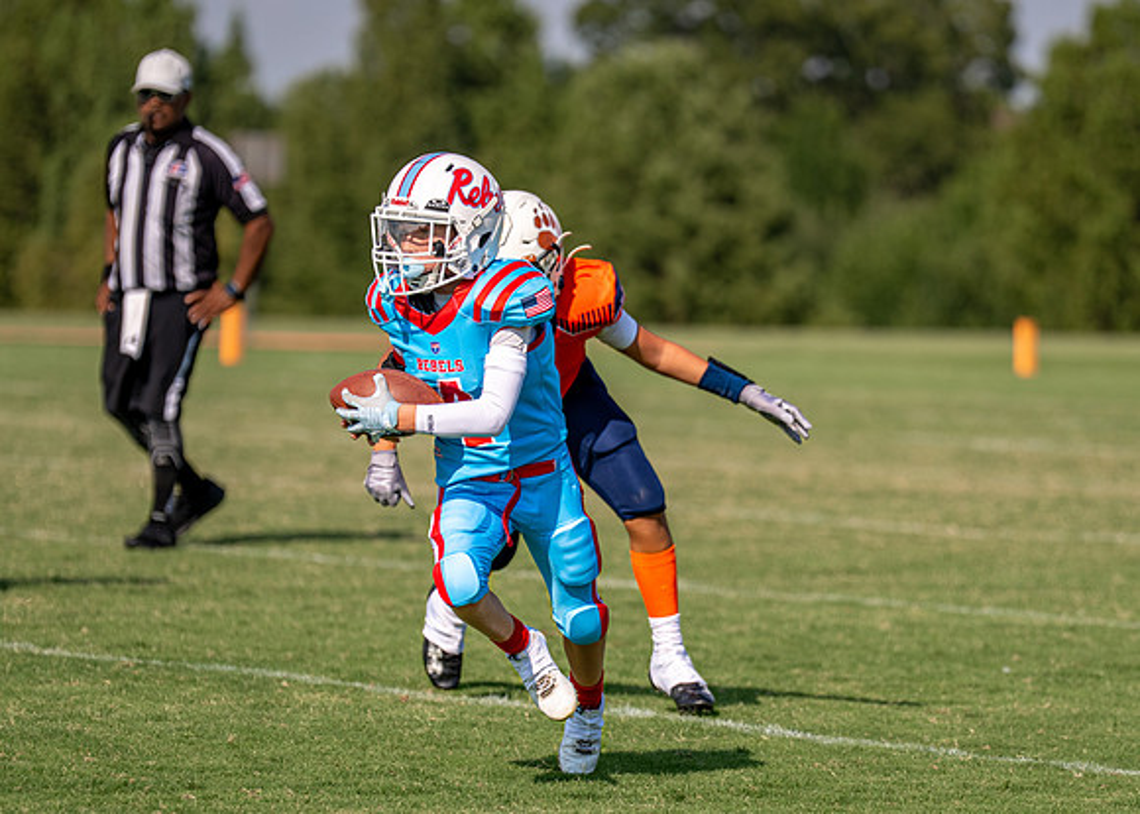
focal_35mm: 252
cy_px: 515
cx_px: 600
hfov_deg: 8.0
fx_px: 8169
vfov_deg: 5.7
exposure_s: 1/4000
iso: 125
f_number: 2.8
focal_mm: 165
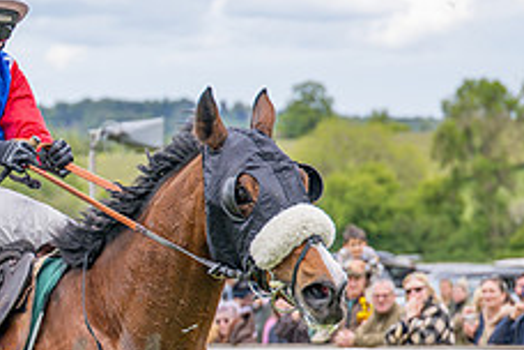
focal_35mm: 236
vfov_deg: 5.8
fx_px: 3435
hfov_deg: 8.7
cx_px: 48
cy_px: 293
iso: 200
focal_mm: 70
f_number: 2.8
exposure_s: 1/1600
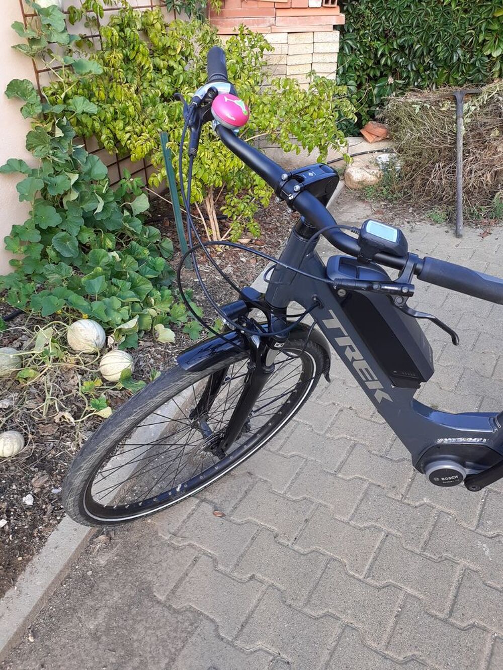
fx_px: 523
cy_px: 335
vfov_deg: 65.3
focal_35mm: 27
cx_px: 252
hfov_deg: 51.4
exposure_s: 1/128
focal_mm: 3.6
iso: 40
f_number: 1.9
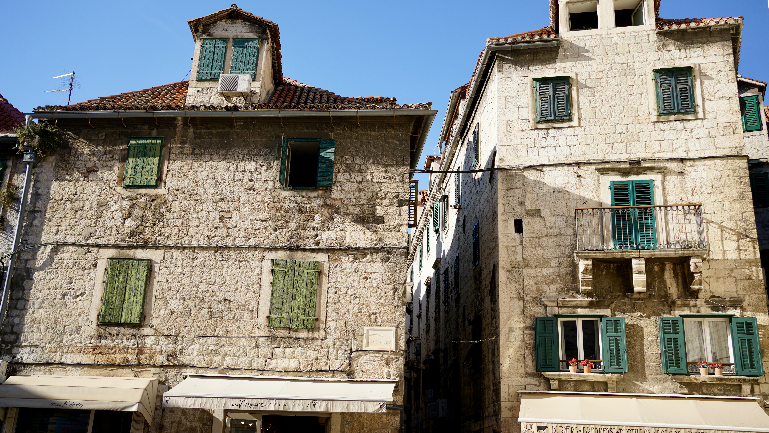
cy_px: 192
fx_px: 754
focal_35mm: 37
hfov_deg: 54.0
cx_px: 383
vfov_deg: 32.0
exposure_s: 1/1000
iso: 200
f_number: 4.5
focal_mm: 35
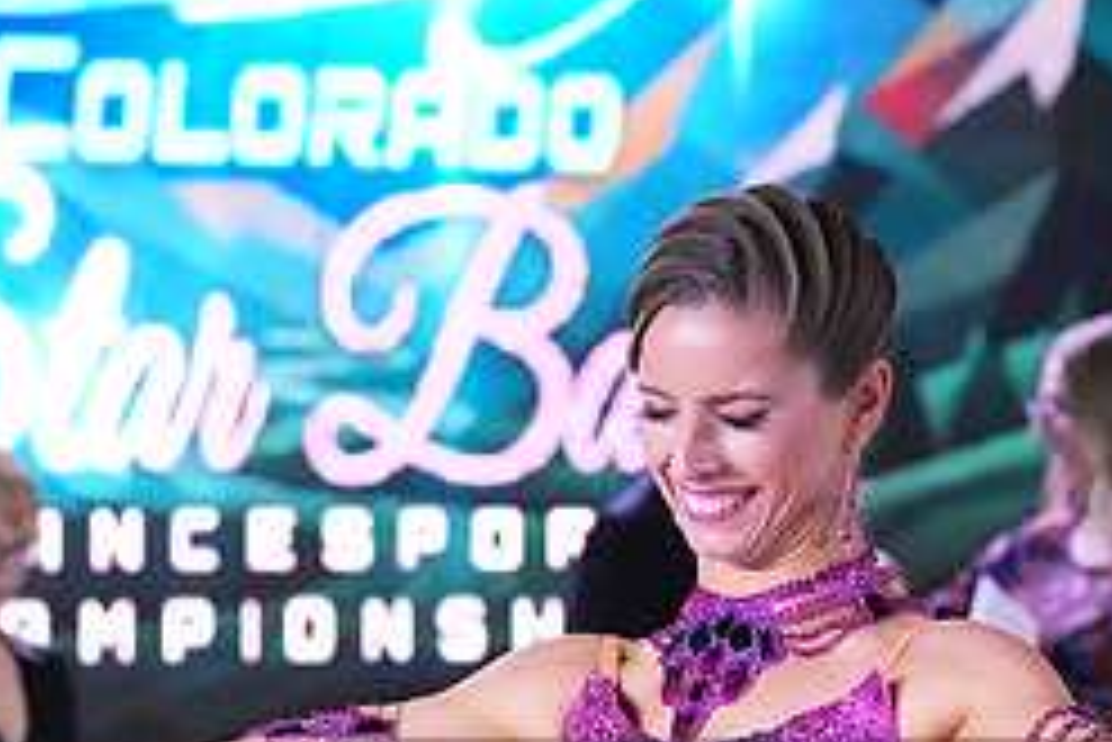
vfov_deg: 3.8
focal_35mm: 361
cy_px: 857
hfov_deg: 5.7
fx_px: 11157
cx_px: 815
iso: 20000
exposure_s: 1/400
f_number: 7.1
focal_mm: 154
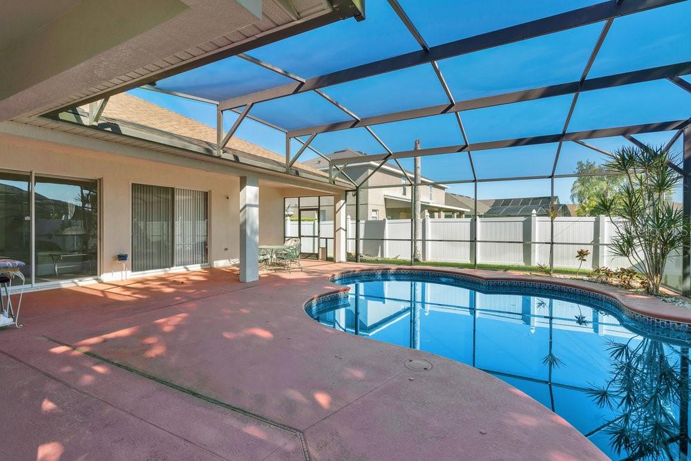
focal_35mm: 16
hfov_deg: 96.7
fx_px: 307
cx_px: 346
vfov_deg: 73.8
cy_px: 230
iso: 100
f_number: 8
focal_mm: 16
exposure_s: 1/80
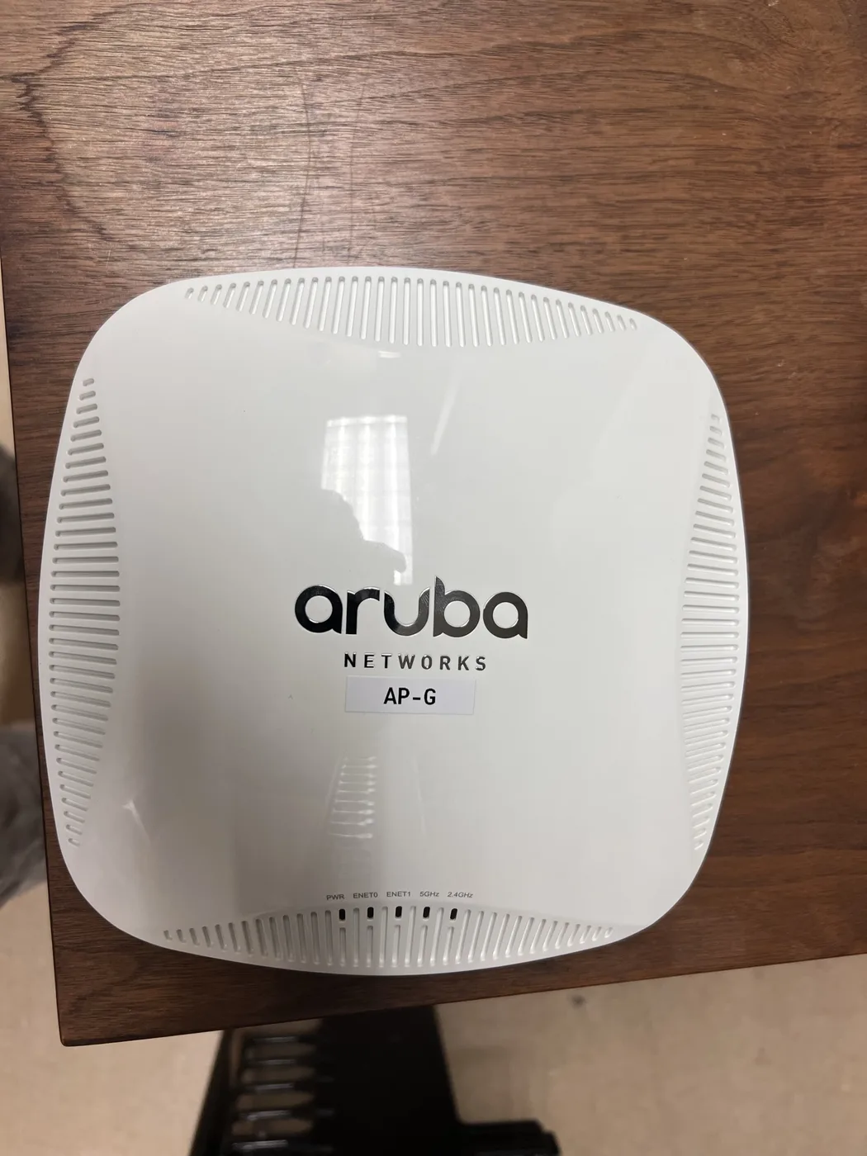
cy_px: 578
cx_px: 434
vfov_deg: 67.3
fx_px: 868
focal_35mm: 26
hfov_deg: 53.1
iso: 80
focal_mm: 5.7
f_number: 1.5
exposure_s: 1/120
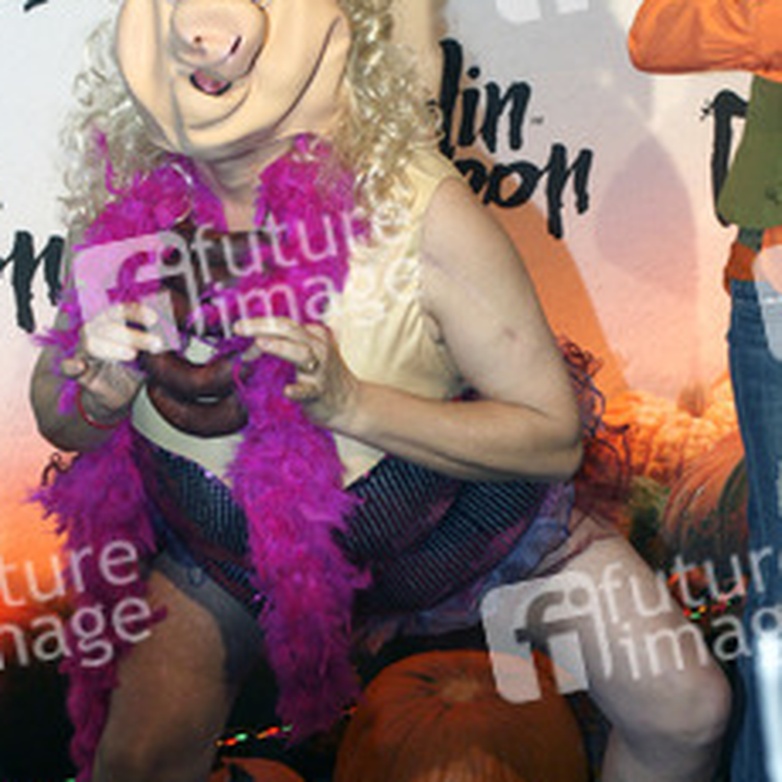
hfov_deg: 22.3
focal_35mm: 78
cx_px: 348
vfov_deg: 22.2
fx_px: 1987
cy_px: 452
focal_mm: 35
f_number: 5.6
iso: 1000
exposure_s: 1/400
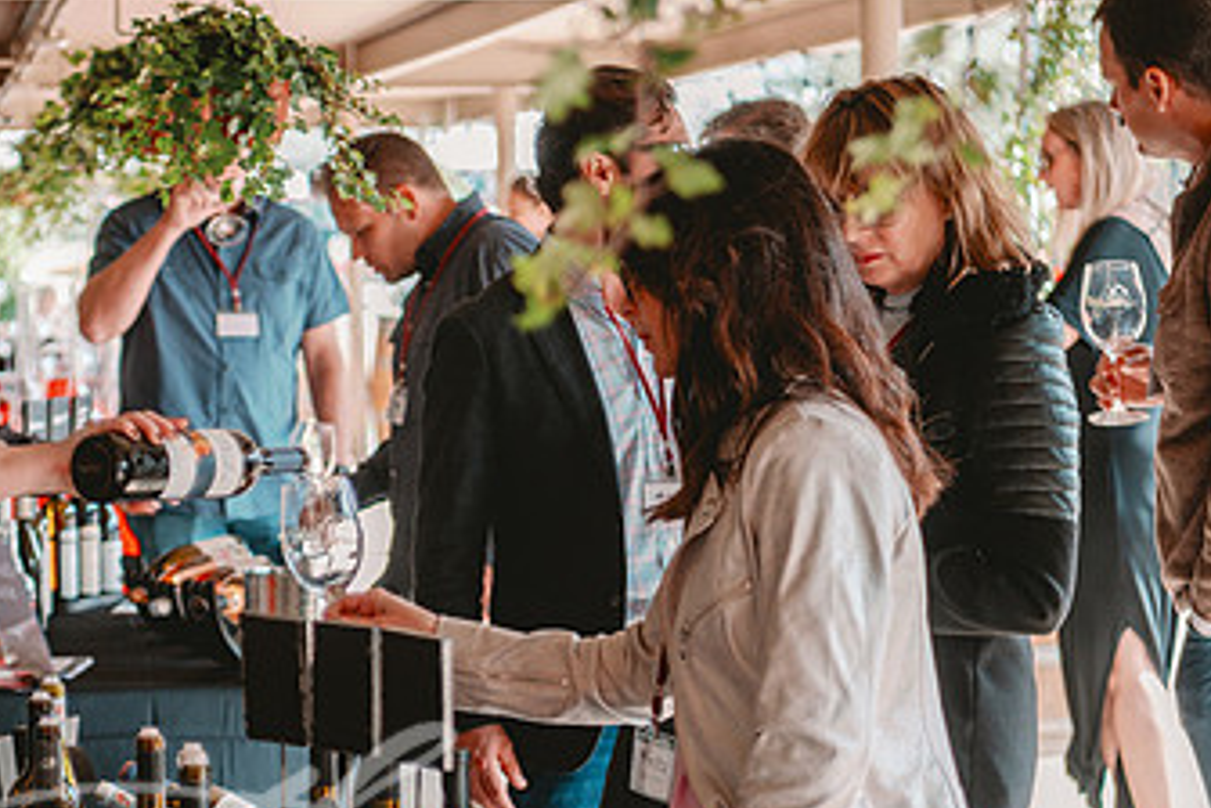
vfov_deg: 13.7
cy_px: 519
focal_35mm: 100
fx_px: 3364
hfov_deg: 20.2
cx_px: 249
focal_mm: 58
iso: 250
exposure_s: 1/320
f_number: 2.8
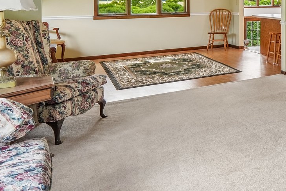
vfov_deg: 29.8
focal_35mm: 42
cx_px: 339
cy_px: 1
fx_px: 334
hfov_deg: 36.4
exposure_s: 1/20
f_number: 8
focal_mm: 10
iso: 400
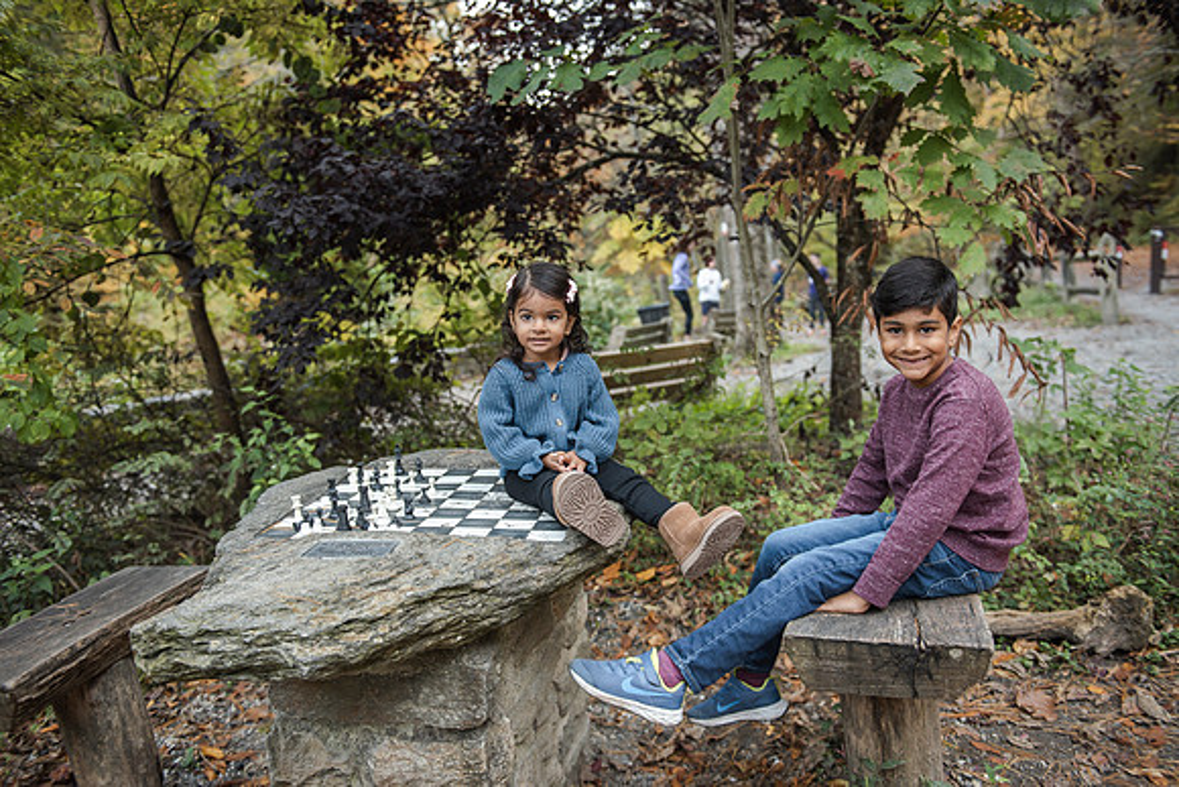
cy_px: 394
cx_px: 590
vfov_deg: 41.1
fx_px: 1048
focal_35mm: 32
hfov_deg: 58.7
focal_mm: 32
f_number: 2.8
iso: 640
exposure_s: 1/125
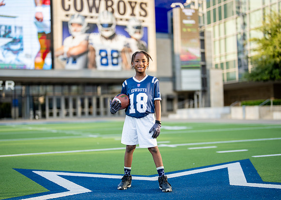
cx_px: 138
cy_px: 105
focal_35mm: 57
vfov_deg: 25.0
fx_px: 452
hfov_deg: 34.5
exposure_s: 1/1600
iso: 100
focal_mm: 50
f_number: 1.2
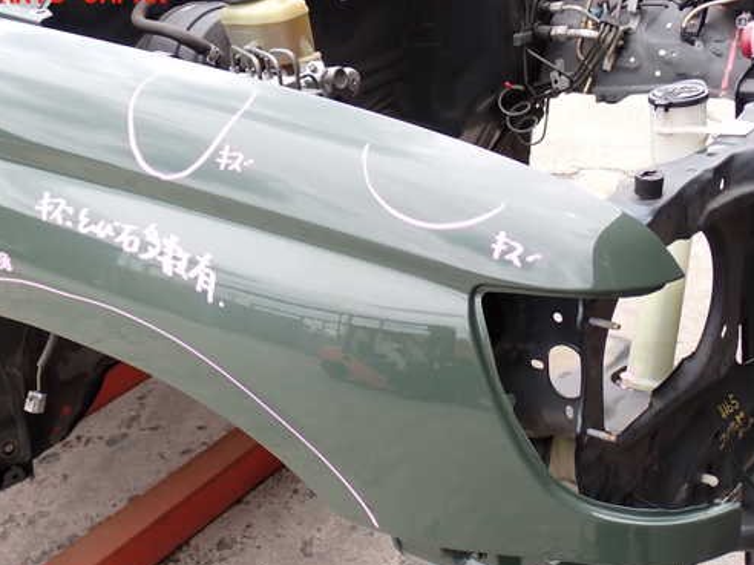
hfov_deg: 38.2
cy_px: 318
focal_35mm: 50
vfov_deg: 29.1
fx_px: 1089
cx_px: 348
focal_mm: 7.31
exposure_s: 1/125
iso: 100
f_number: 4
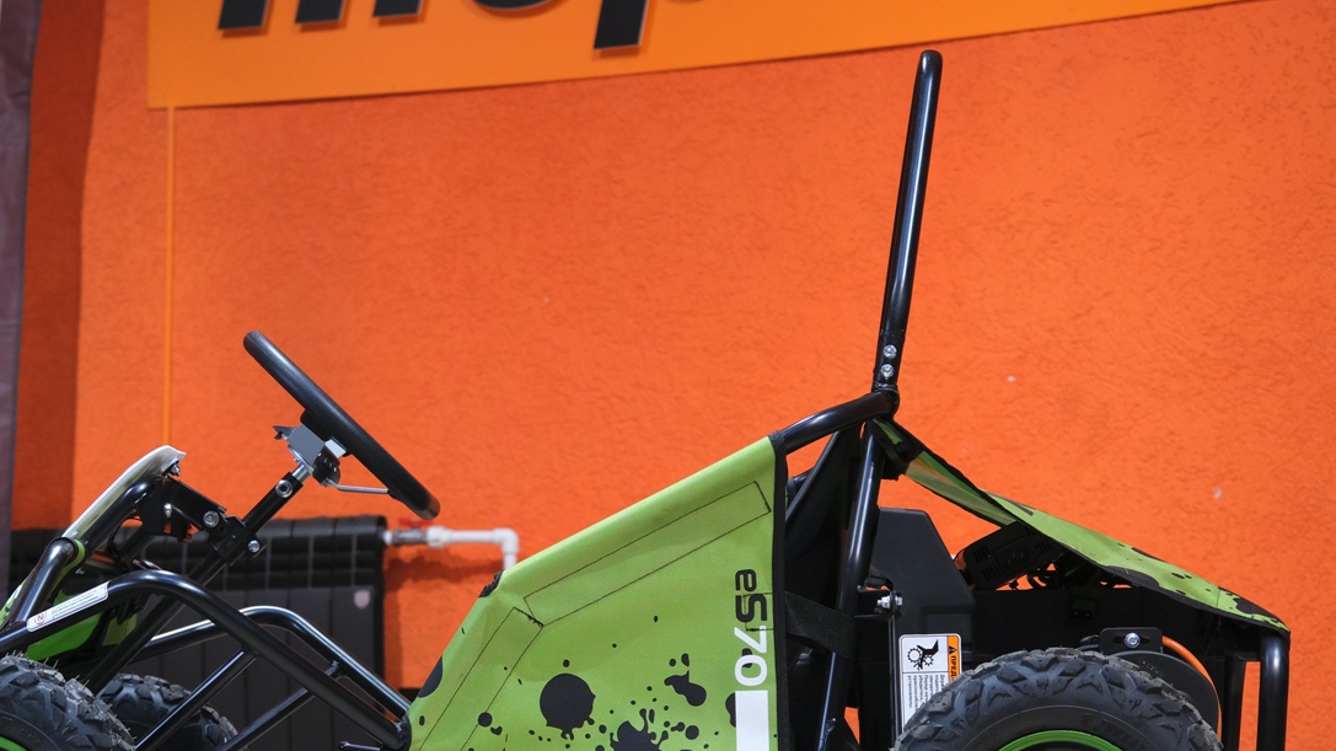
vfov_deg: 13.3
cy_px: 524
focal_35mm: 91
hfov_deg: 23.3
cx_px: 478
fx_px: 3223
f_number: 4
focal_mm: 39.3
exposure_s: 1/100
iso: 1250
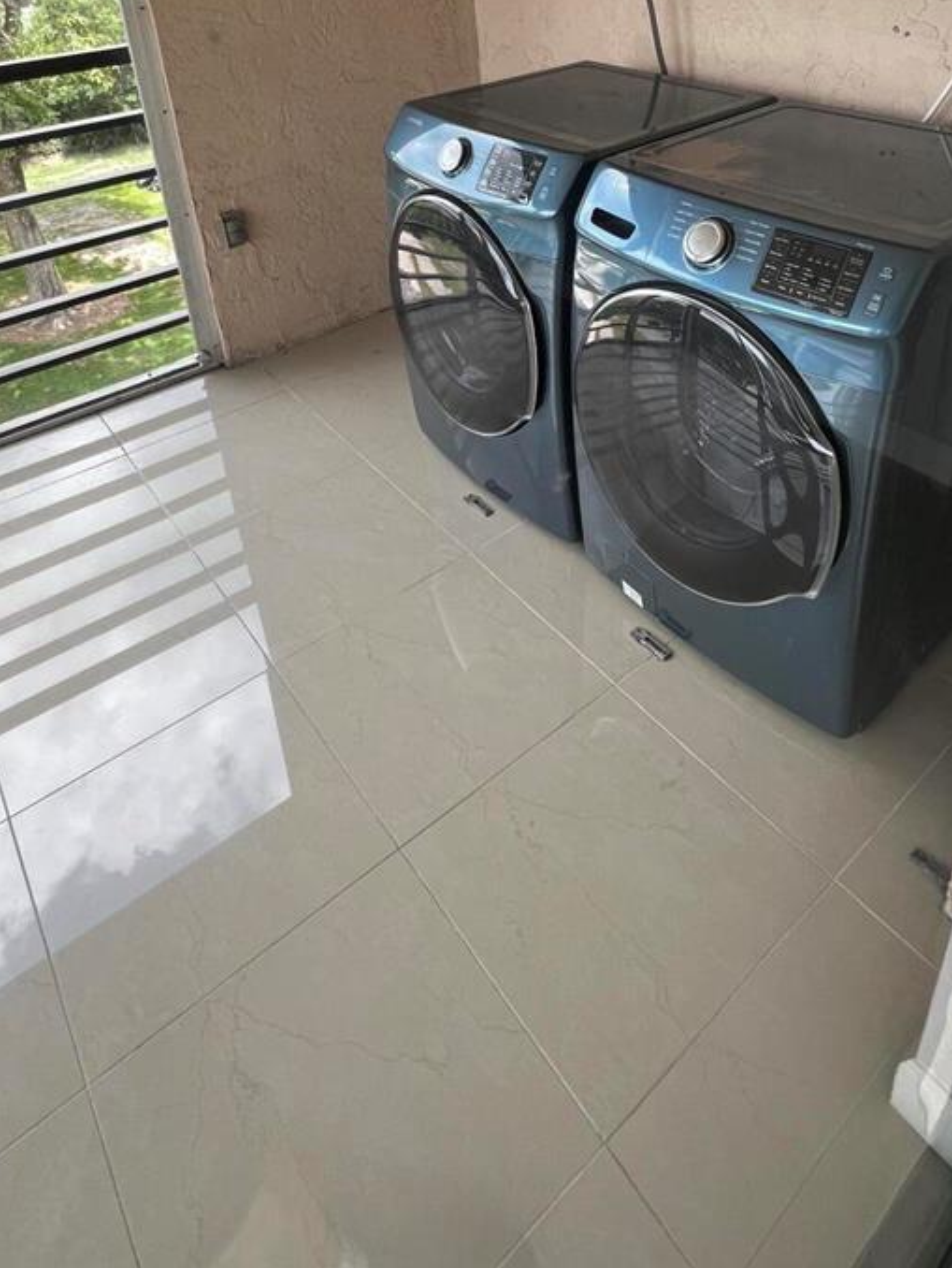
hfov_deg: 58.7
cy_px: 267
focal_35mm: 23
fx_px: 843
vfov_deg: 67.5
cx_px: 537
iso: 50
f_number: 1.8
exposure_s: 1/99
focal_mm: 1.57
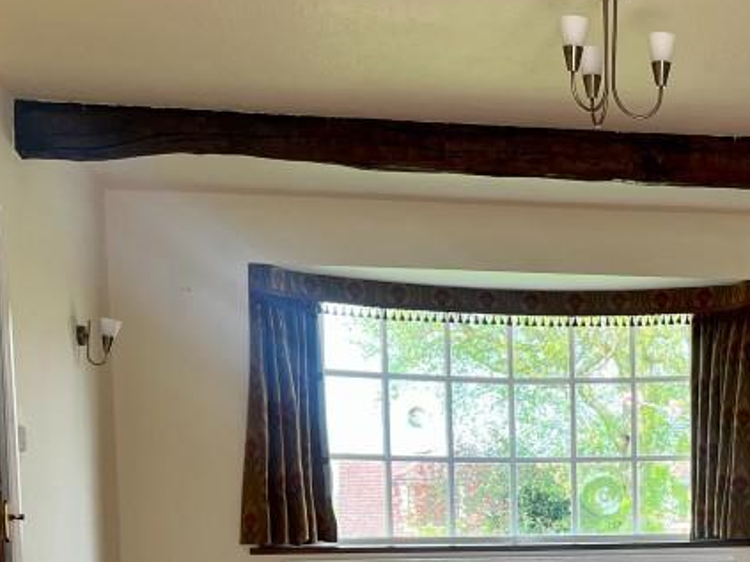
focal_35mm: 63
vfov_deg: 22.1
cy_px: 599
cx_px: 718
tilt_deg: -4.0
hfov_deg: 29.1
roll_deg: +0.3
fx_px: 1365
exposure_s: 1/170
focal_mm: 5.7
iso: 64
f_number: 1.5
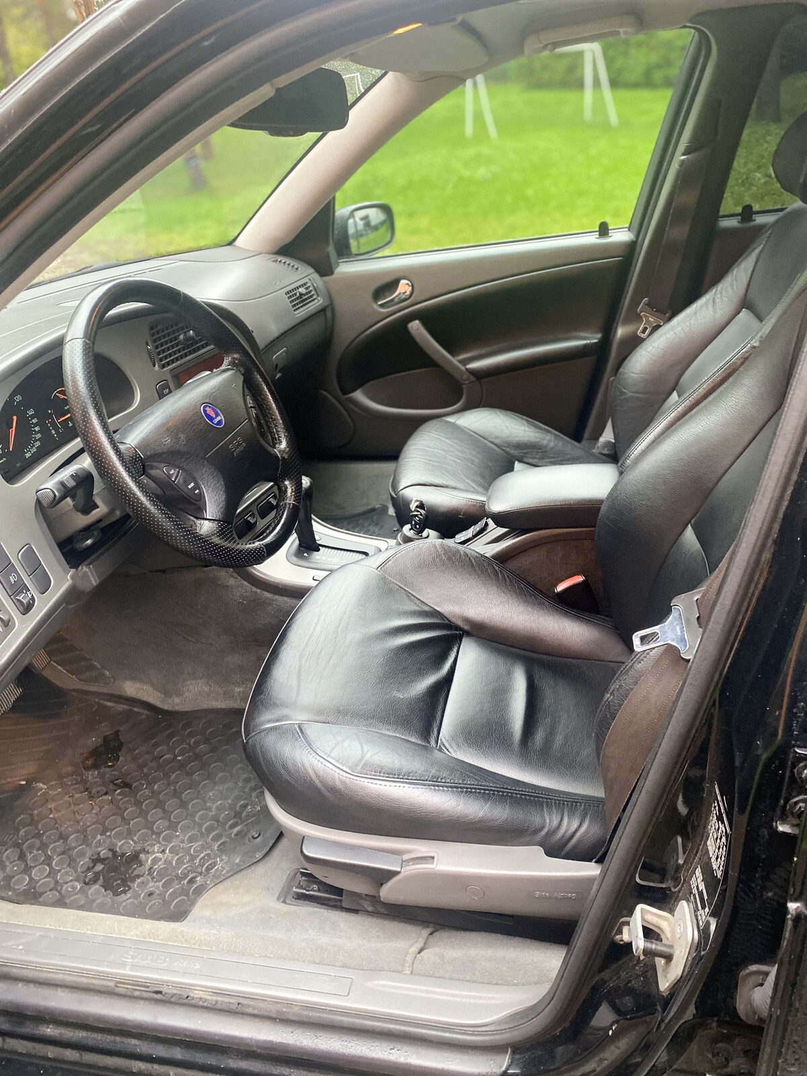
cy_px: 538
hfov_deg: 53.1
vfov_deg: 67.3
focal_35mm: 26
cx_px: 404
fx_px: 808
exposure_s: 1/60
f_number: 1.8
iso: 320
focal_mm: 4.25
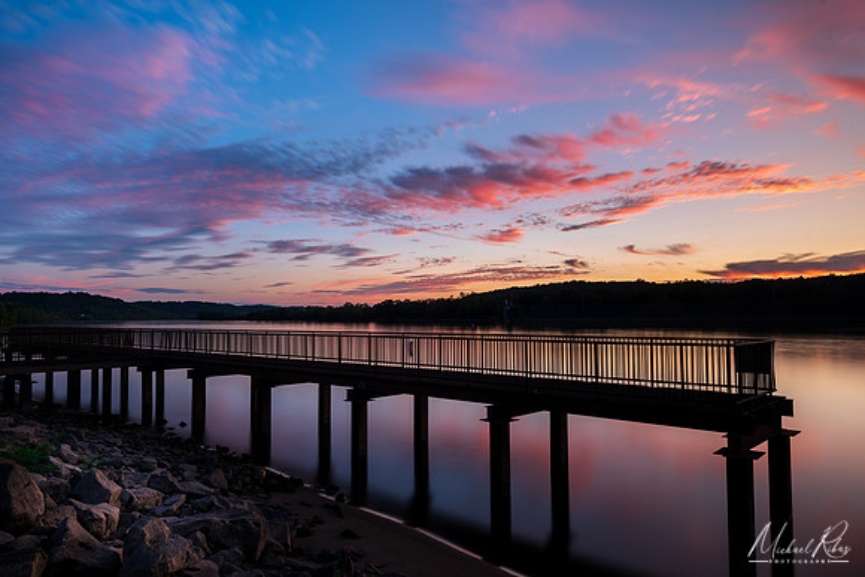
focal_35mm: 25
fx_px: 600
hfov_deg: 71.6
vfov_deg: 51.4
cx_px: 416
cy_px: 298
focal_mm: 24
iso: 64
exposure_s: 40
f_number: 11
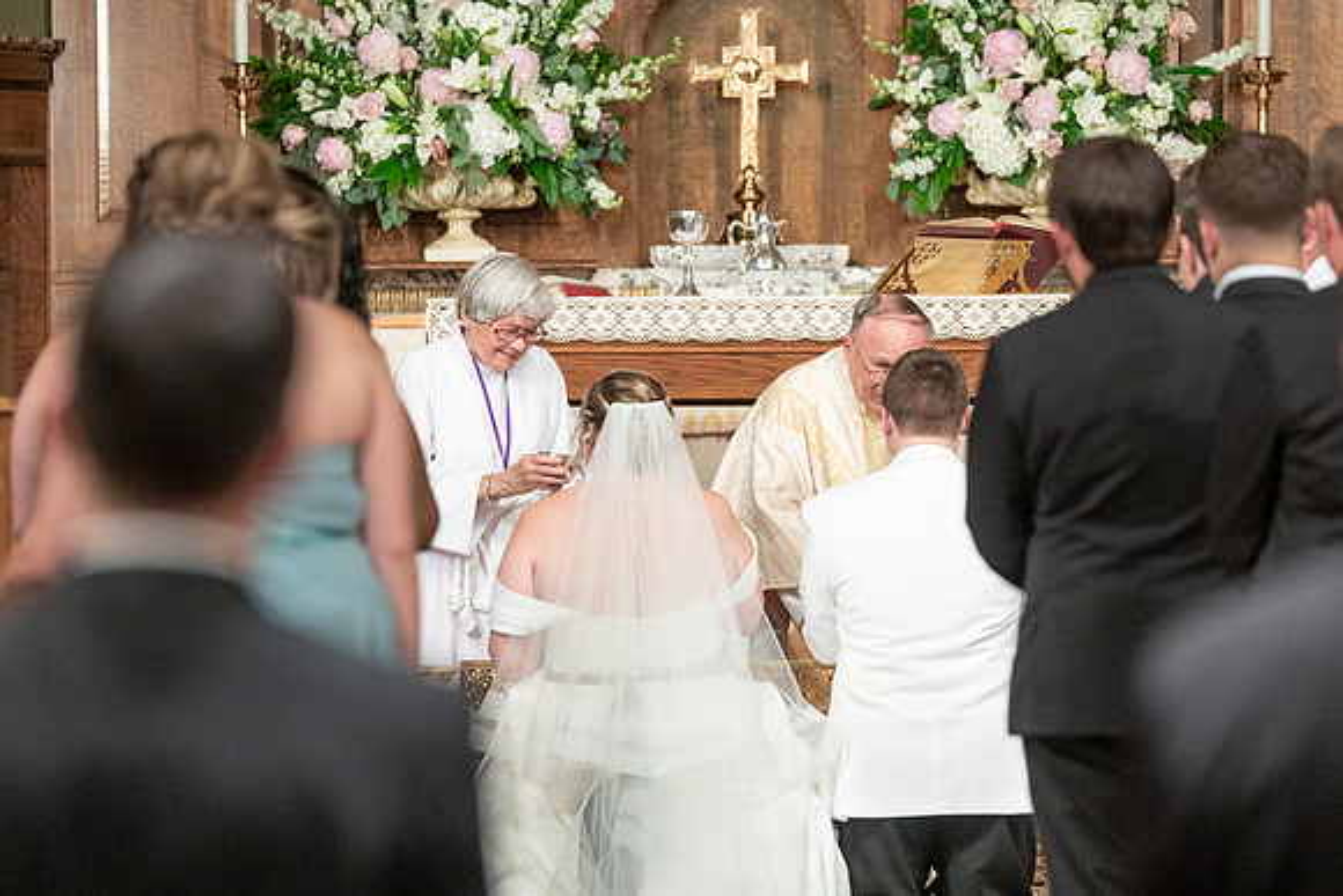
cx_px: 751
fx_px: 8606
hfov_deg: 8.9
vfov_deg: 6.0
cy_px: 378
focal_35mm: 231
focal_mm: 198
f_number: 2.8
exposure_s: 1/160
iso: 2000
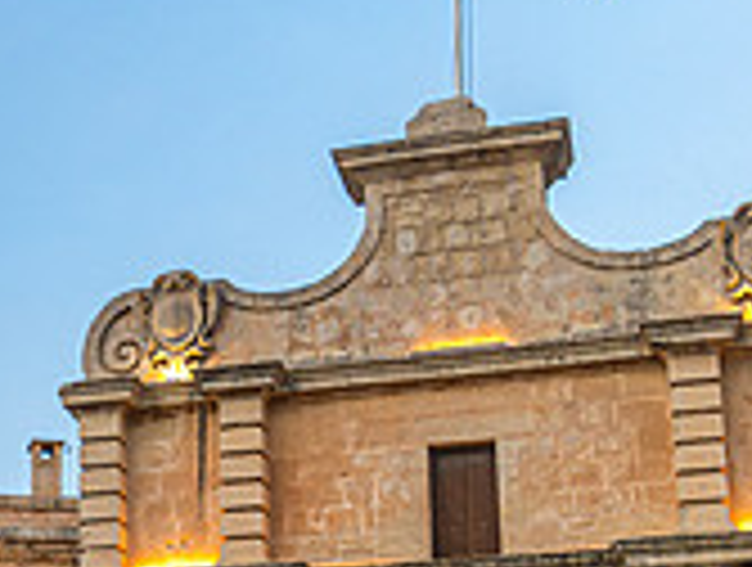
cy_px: 587
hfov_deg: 21.0
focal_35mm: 90
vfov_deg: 16.1
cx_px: -9
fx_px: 1959
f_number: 4
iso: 400
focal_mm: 18
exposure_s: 1/40
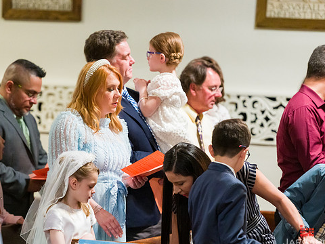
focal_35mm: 209
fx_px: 1962
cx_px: 152
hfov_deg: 9.5
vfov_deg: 7.1
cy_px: 129
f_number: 3.2
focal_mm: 180
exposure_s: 1/200
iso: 6400
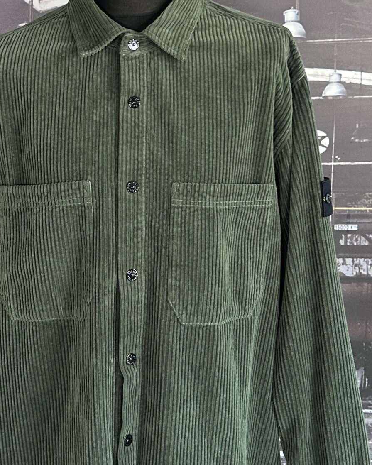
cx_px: 133
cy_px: 133
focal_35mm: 58
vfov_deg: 32.0
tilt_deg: -11.6
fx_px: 798
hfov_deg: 26.1
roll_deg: -0.9
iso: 160
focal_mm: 5.7
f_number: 1.5
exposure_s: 1/60
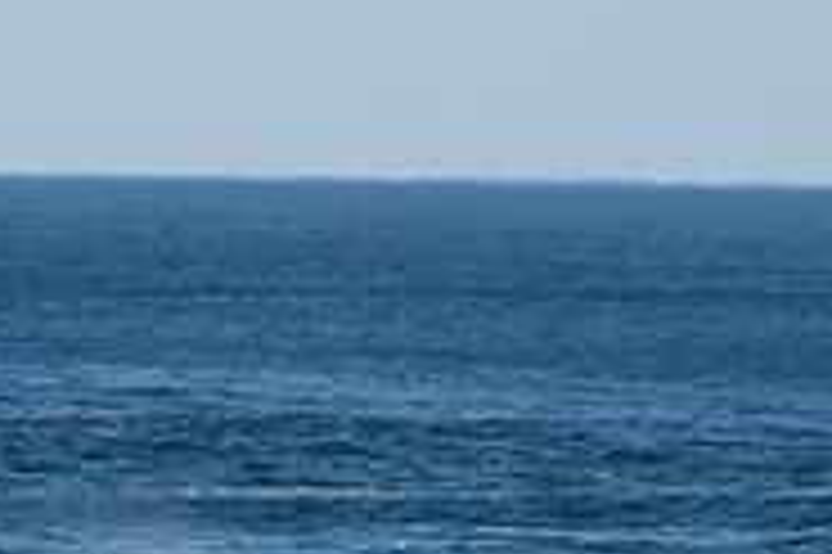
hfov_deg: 1.1
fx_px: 43525
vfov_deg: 0.7
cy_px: 705
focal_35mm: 1885
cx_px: 270
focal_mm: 400
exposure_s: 1/1250
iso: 280
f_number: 5.6
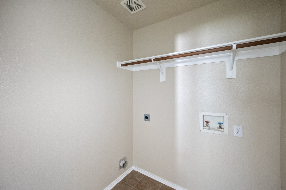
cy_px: 95
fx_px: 111
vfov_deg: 81.2
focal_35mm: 14
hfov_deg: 104.3
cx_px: 143
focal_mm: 14
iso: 2500
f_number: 8
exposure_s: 1
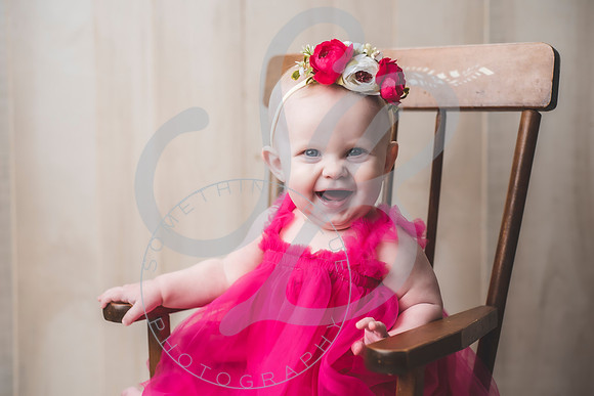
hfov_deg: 39.6
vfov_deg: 27.0
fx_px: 825
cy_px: 198
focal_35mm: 50
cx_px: 297
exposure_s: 1/200
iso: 200
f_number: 2.8
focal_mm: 50
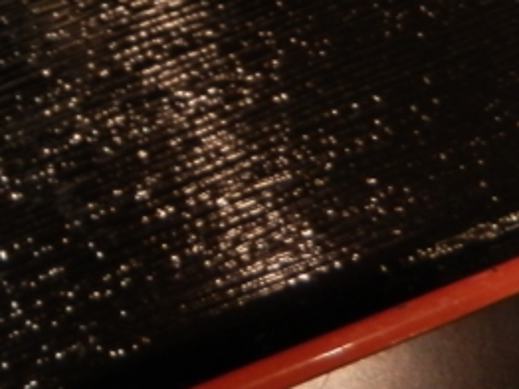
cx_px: -414
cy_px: -272
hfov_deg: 17.9
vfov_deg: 15.0
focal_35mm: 88
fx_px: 1318
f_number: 3
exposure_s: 1/15
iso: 200
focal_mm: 4.2
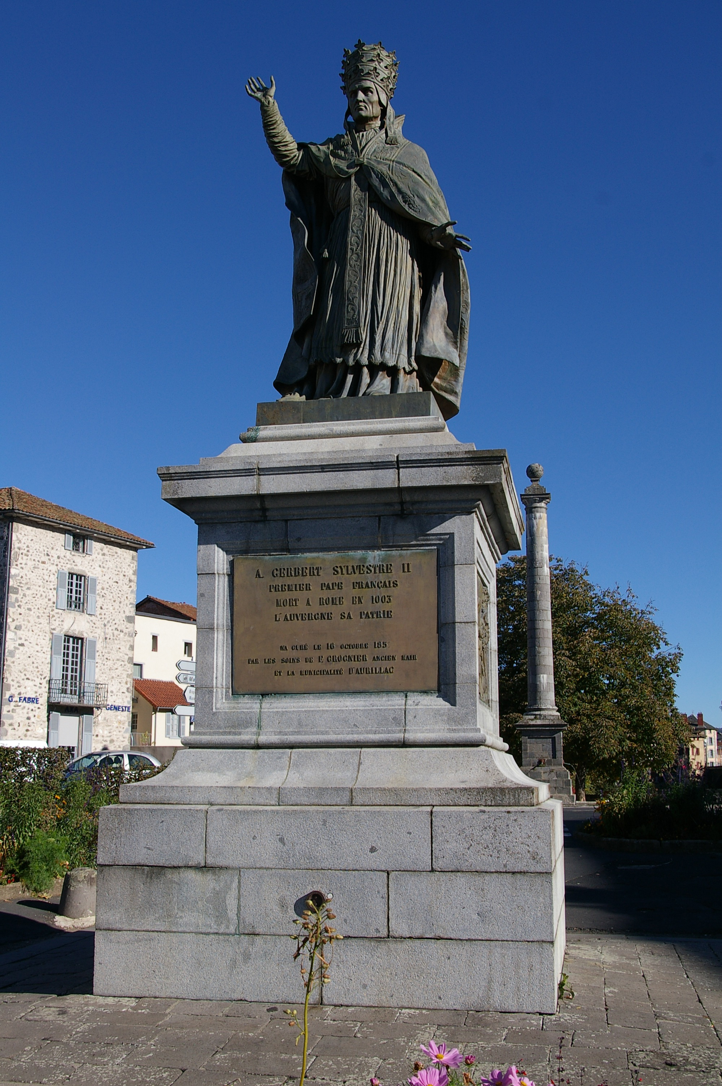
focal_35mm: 36
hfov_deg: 36.8
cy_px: 543
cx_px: 361
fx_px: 1085
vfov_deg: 53.2
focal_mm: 24
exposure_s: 1/350
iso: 200
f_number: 8
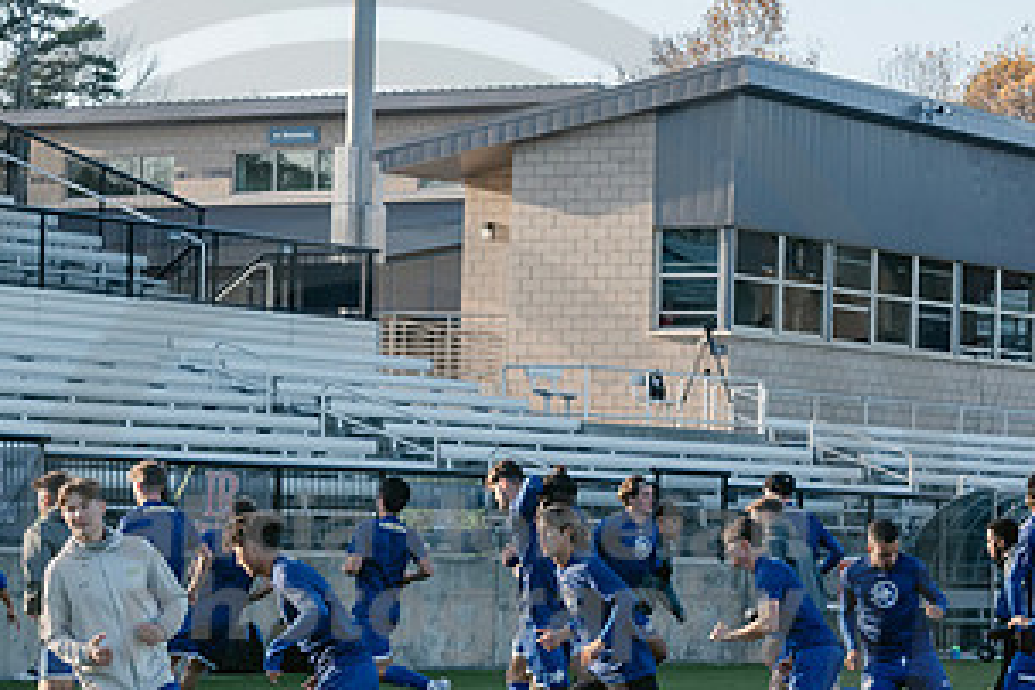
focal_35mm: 134
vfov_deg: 10.2
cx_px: 359
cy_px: 565
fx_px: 3852
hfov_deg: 15.3
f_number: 6.3
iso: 1250
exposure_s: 1/1000
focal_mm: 70
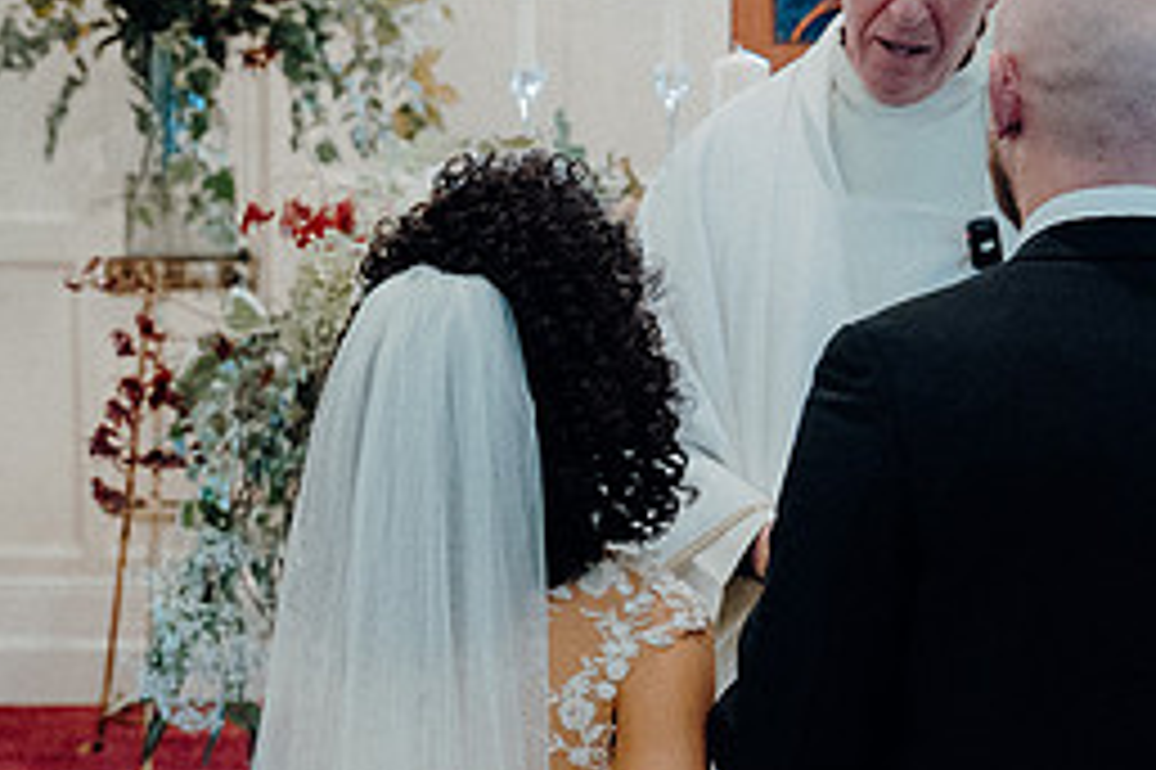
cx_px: 783
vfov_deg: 10.4
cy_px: 520
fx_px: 4204
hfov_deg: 15.6
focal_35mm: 131
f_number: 3.5
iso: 2500
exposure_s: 1/160
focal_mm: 39
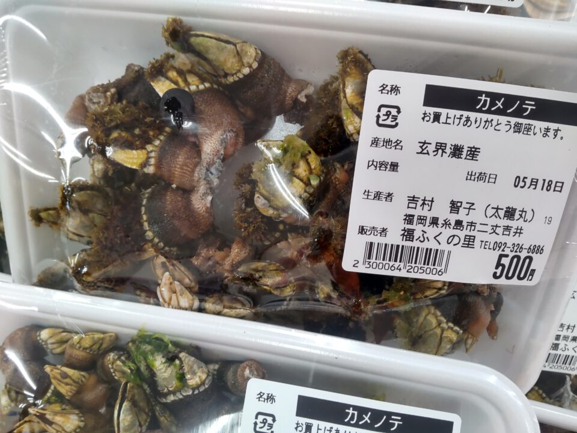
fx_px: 400
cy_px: 216
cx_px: 288
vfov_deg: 56.8
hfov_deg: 71.6
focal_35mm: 24
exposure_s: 1/50
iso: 145
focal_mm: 3.43
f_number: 2
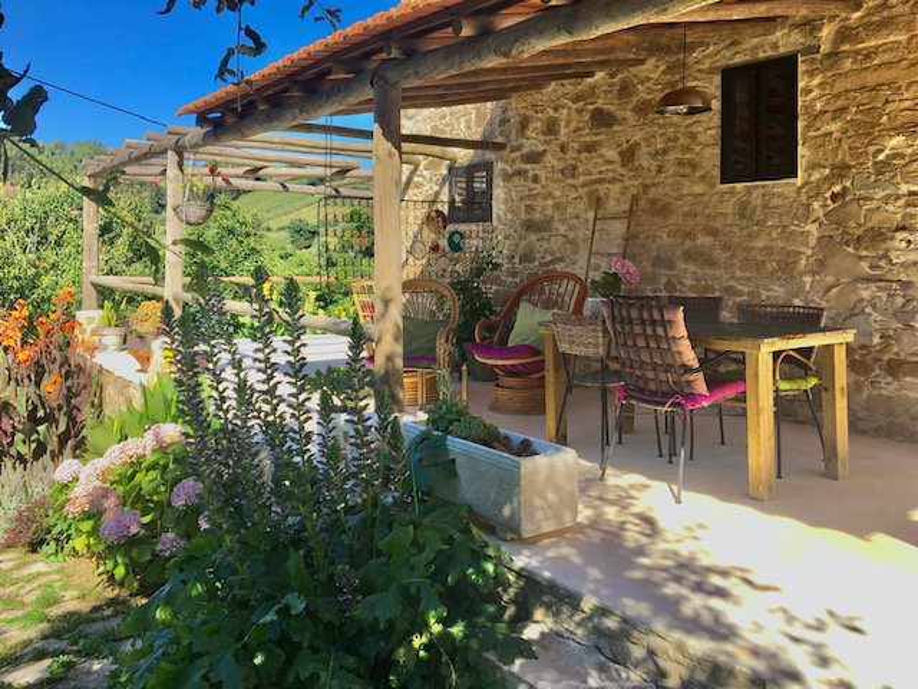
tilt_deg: -5.4
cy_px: 344
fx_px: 769
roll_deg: +0.0
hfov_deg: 61.7
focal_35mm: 29
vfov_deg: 48.2
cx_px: 459
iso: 25
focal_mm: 4.15
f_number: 2.2
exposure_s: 1/999
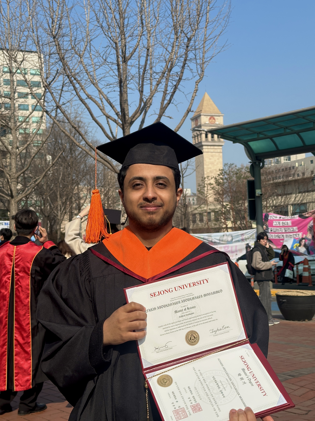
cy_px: 210
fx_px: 582
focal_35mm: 48
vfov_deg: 39.7
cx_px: 158
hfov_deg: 30.3
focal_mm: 6.86
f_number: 1.78
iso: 64
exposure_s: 1/4566
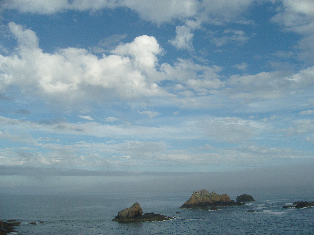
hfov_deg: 54.0
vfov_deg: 41.8
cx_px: 157
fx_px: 308
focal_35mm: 34
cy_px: 118
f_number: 7
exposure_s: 1/400
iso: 100
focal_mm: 7.3
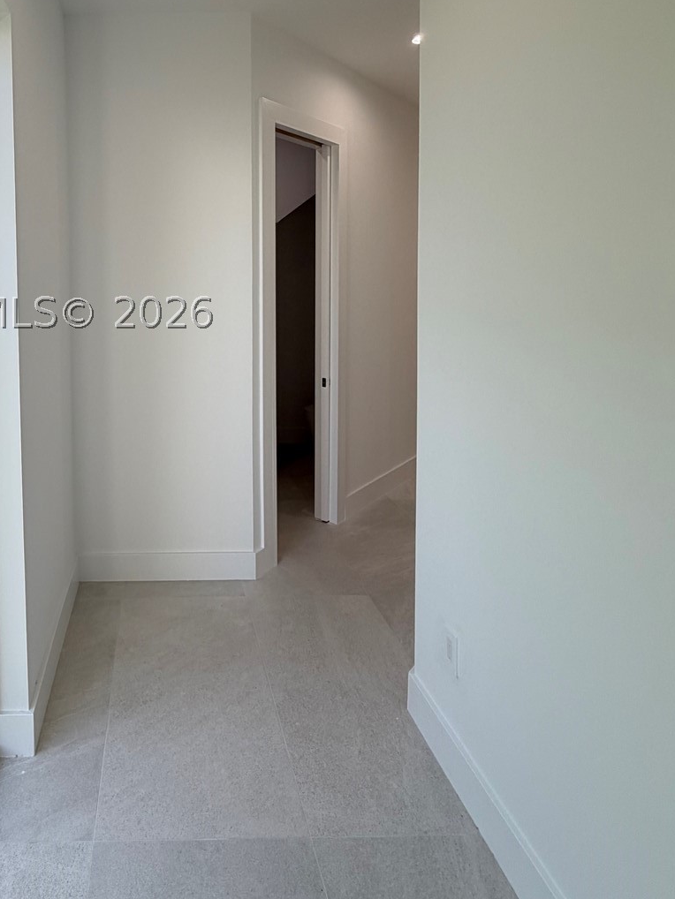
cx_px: 161
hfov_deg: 57.7
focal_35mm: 22
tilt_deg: -2.0
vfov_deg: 74.4
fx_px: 572
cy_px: 313
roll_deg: +0.3
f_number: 2.2
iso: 64
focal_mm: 2.22
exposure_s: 1/120
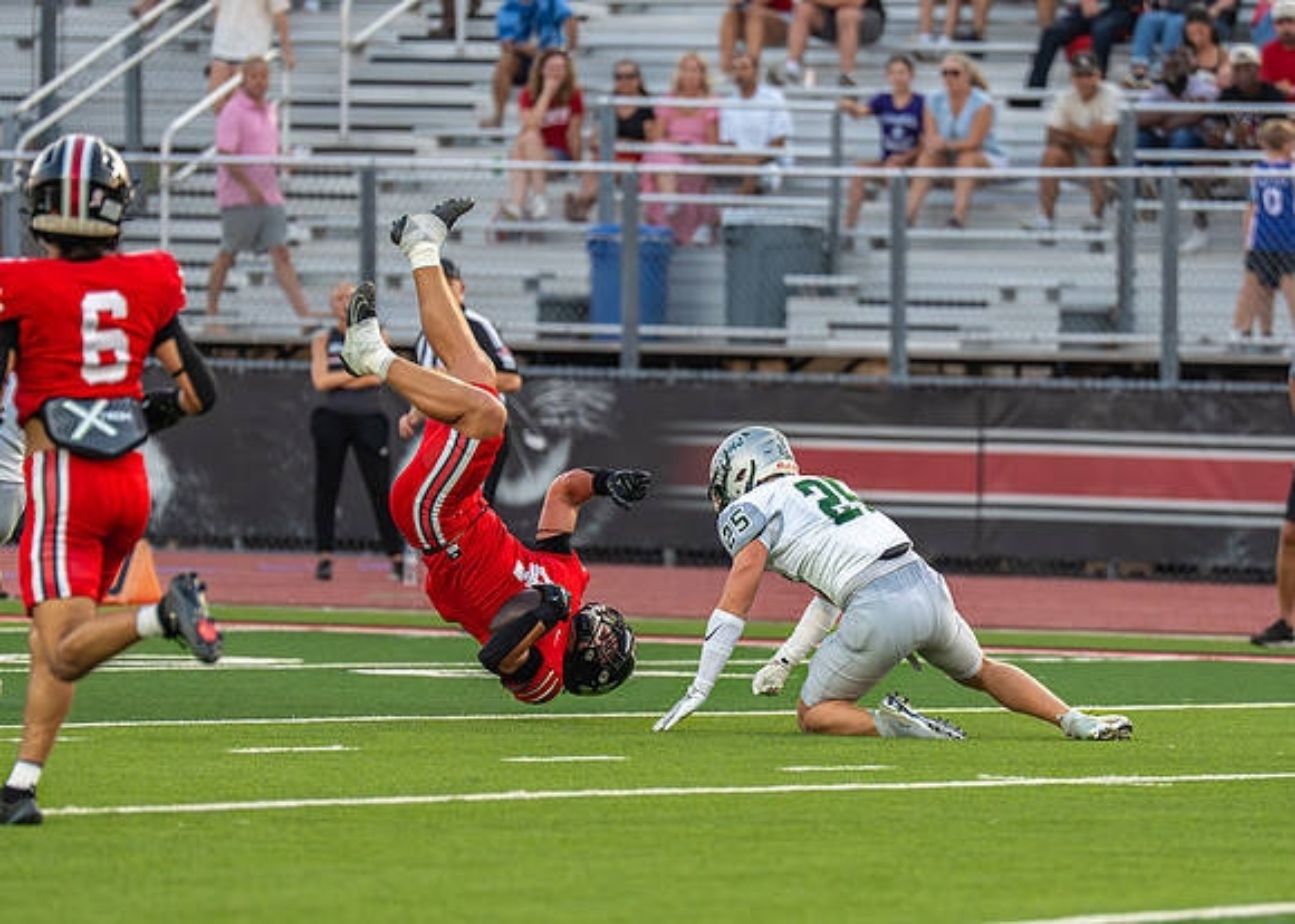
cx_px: 794
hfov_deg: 5.5
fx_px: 13592
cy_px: 549
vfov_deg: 3.9
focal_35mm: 370
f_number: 2.8
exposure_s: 1/1600
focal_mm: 200
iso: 1600
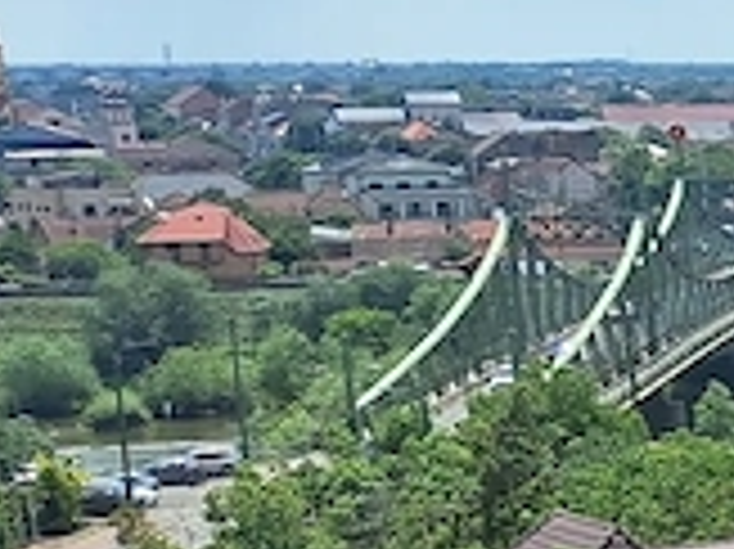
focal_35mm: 141
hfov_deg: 10.9
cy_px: 567
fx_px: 2988
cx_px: 1977
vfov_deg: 10.4
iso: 40
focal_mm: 5.54
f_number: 1.8
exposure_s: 1/4167
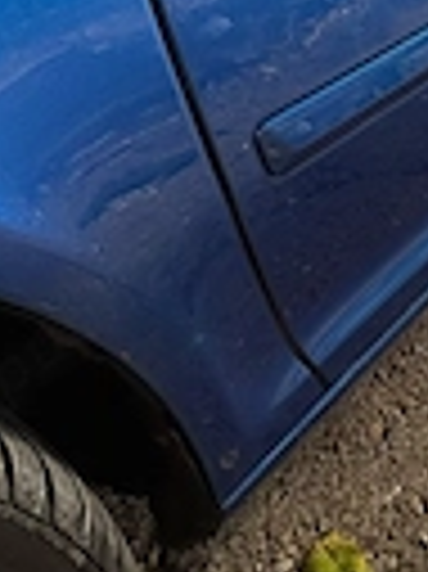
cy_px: -9
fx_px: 727
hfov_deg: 27.0
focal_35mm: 44
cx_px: 572
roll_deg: +2.5
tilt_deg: -20.4
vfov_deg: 37.9
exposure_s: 1/318
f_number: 2.2
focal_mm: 2.22
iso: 64
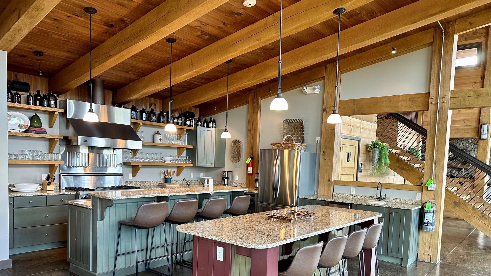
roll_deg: -1.8
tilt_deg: -5.4
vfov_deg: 42.3
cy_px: 186
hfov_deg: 69.8
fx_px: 352
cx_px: 240
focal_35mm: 27
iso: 125
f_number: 1.78
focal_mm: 6.86
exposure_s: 1/60
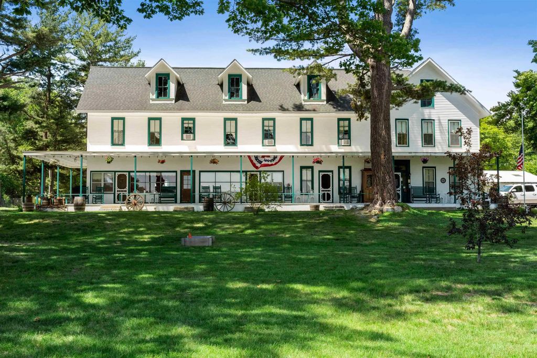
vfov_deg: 35.7
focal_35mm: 37
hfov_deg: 51.5
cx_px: 268
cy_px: 179
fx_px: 556
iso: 800
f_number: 16
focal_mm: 37.3
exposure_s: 1/200
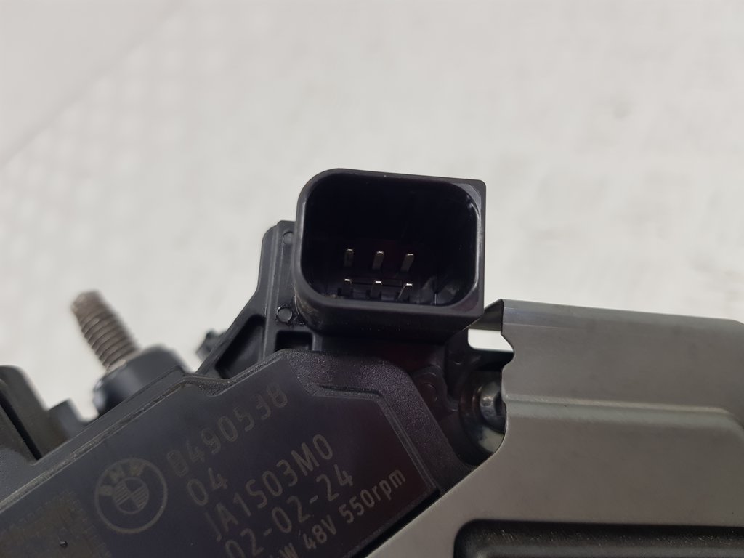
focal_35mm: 26
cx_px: 372
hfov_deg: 67.3
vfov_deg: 53.1
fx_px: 559
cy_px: 279
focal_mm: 4.2
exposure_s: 1/100
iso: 64
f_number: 1.7
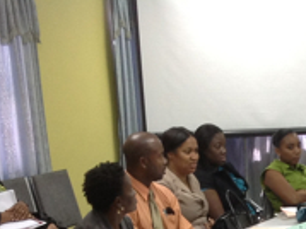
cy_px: 403
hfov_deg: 15.4
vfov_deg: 11.1
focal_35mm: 125
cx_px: 328
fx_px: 1104
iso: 64
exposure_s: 1/15
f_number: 2.4
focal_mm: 4.28
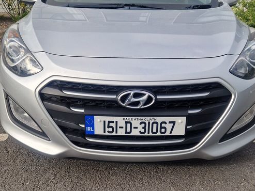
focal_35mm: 28
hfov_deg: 63.4
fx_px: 206
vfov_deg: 49.7
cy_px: 105
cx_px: 122
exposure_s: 1/904
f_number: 1.8
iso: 50
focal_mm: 5.4
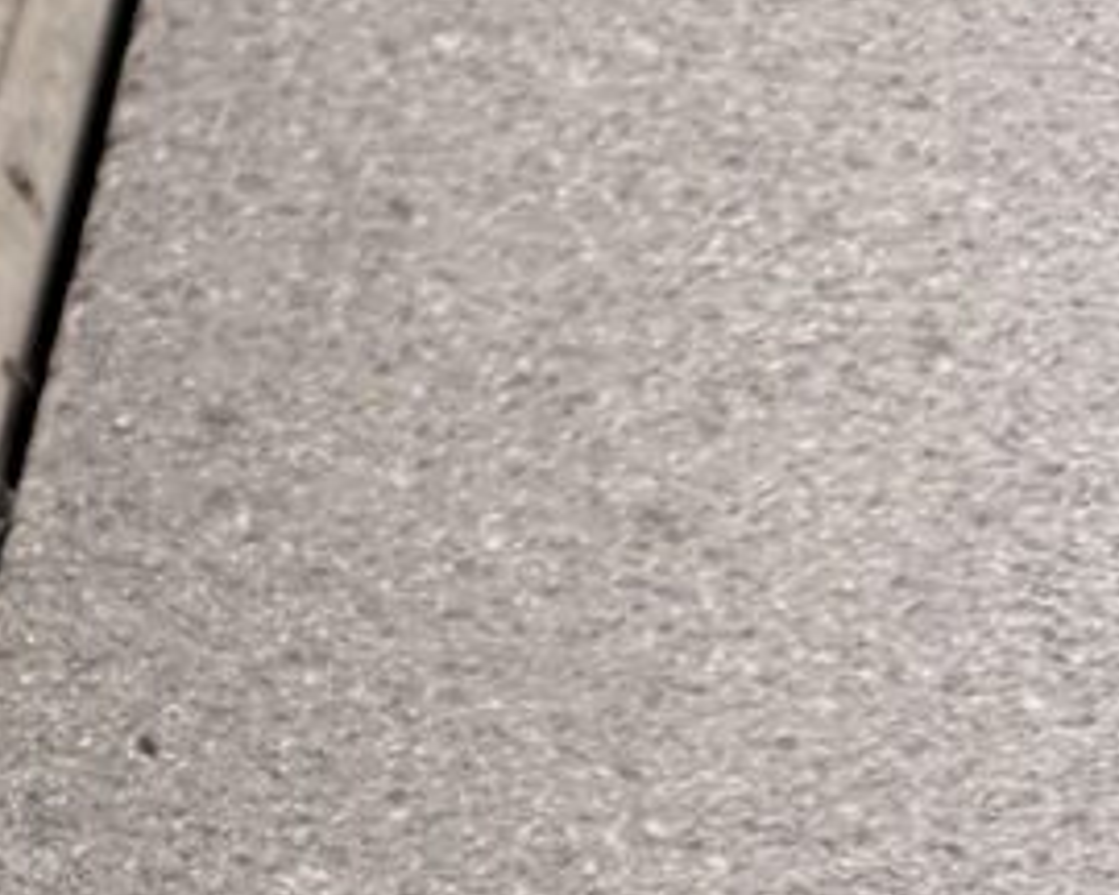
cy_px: 1736
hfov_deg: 12.2
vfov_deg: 10.3
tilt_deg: -57.8
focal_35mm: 139
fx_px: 4603
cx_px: -1131
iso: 64
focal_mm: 6.76
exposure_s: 1/180
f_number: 1.78
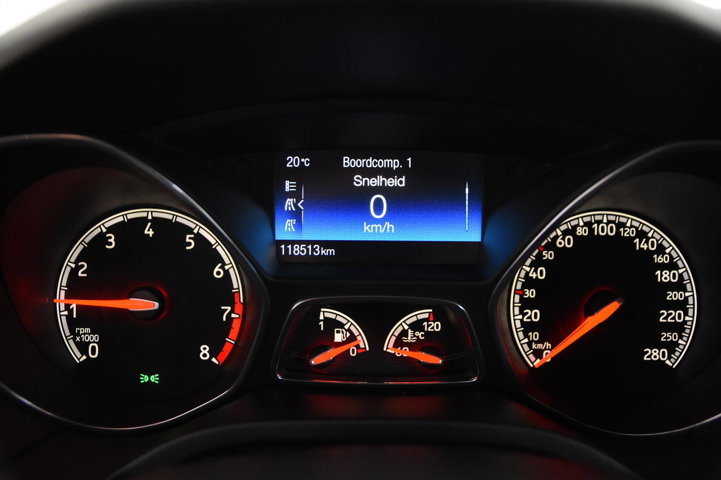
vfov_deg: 40.0
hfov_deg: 57.2
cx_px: 360
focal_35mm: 33
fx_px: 661
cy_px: 240
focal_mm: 22
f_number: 3
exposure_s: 1/30
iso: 1600
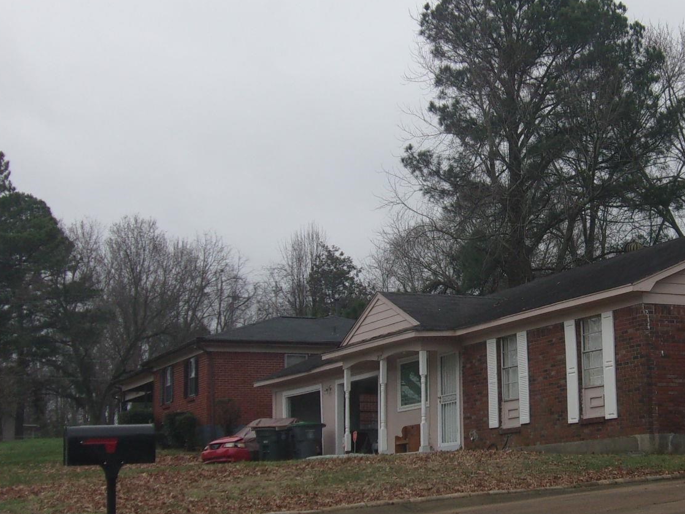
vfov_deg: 19.1
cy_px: 238
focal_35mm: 77
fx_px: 1524
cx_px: 502
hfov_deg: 25.1
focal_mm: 7.6
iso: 80
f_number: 3.7
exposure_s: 1/210
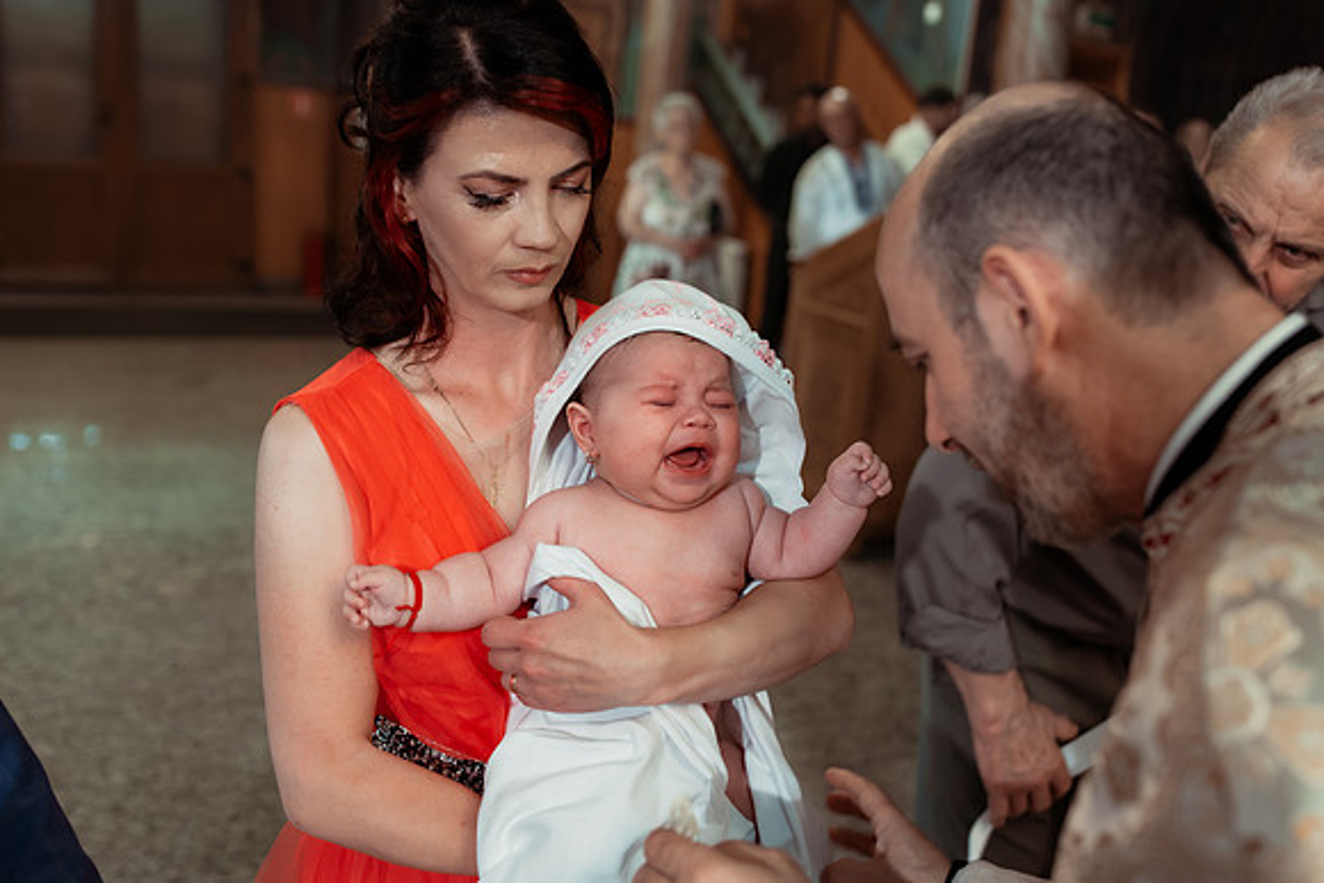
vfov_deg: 37.9
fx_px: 1287
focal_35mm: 35
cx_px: 662
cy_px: 442
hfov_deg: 54.4
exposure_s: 1/160
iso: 1600
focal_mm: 35
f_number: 2.8
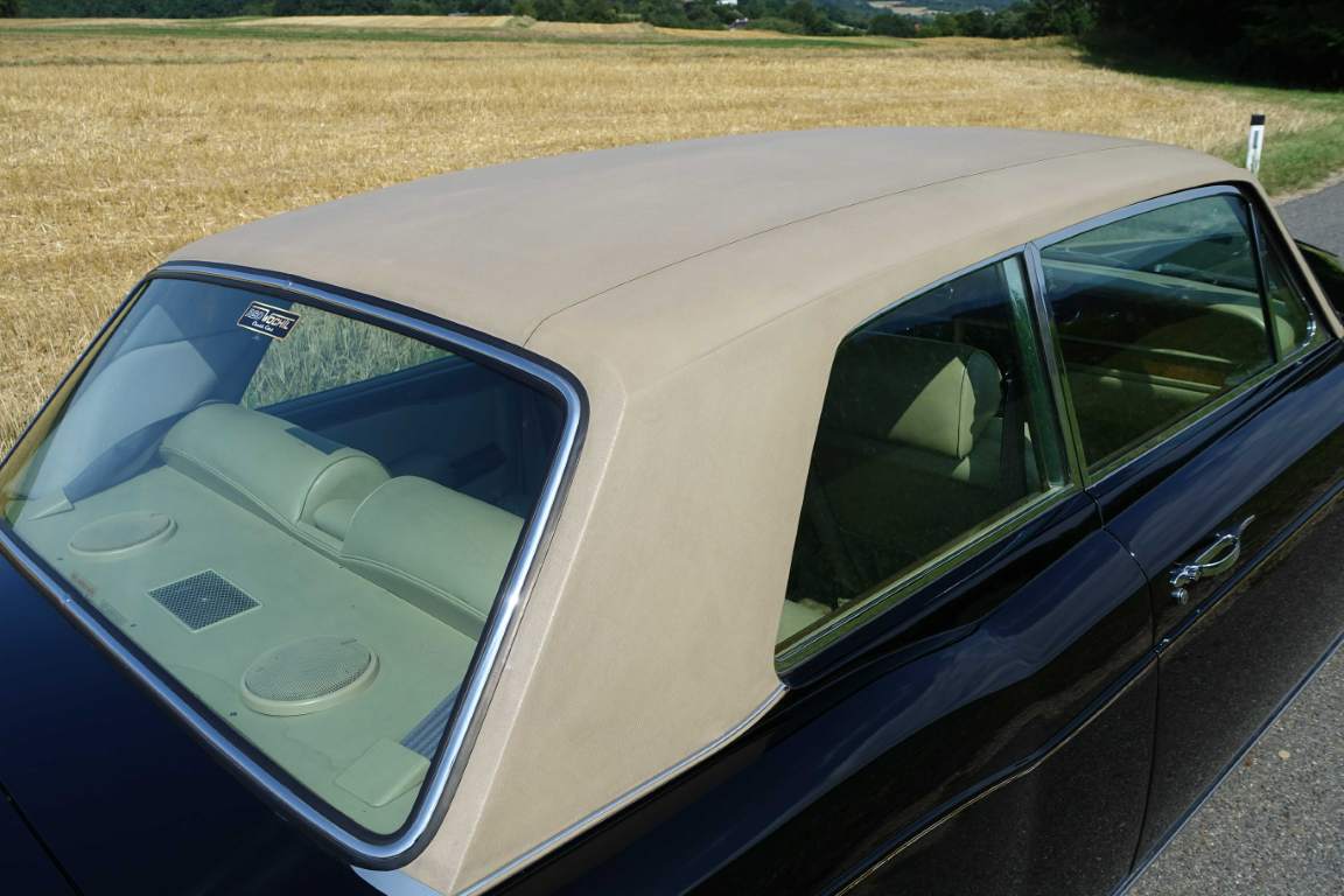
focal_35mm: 29
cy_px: 448
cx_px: 672
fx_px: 1083
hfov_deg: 63.7
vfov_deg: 45.0
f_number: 4
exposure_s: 1/160
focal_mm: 10.7
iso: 125
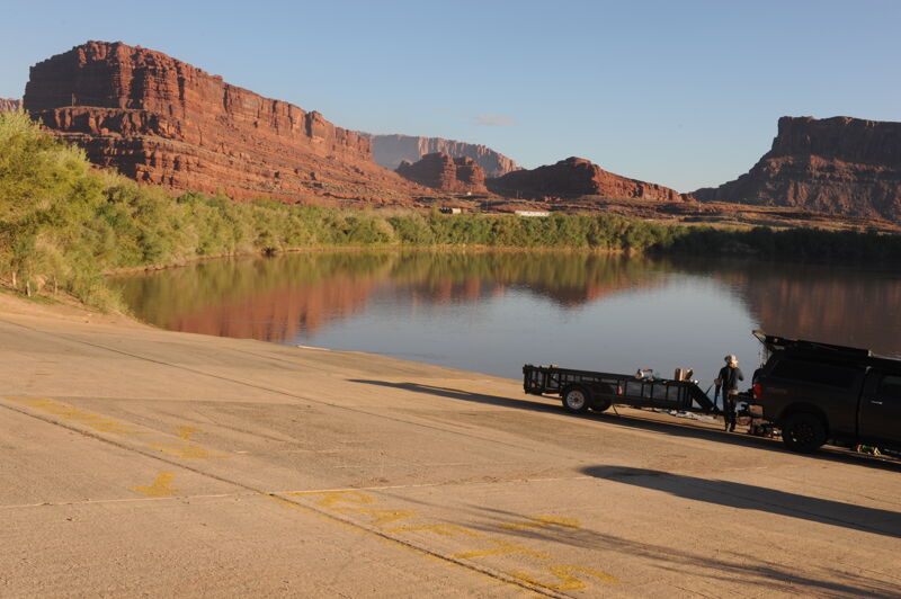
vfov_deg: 37.8
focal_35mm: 35
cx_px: 450
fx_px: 875
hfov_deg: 54.5
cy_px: 300
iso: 200
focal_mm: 35
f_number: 16
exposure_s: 1/80
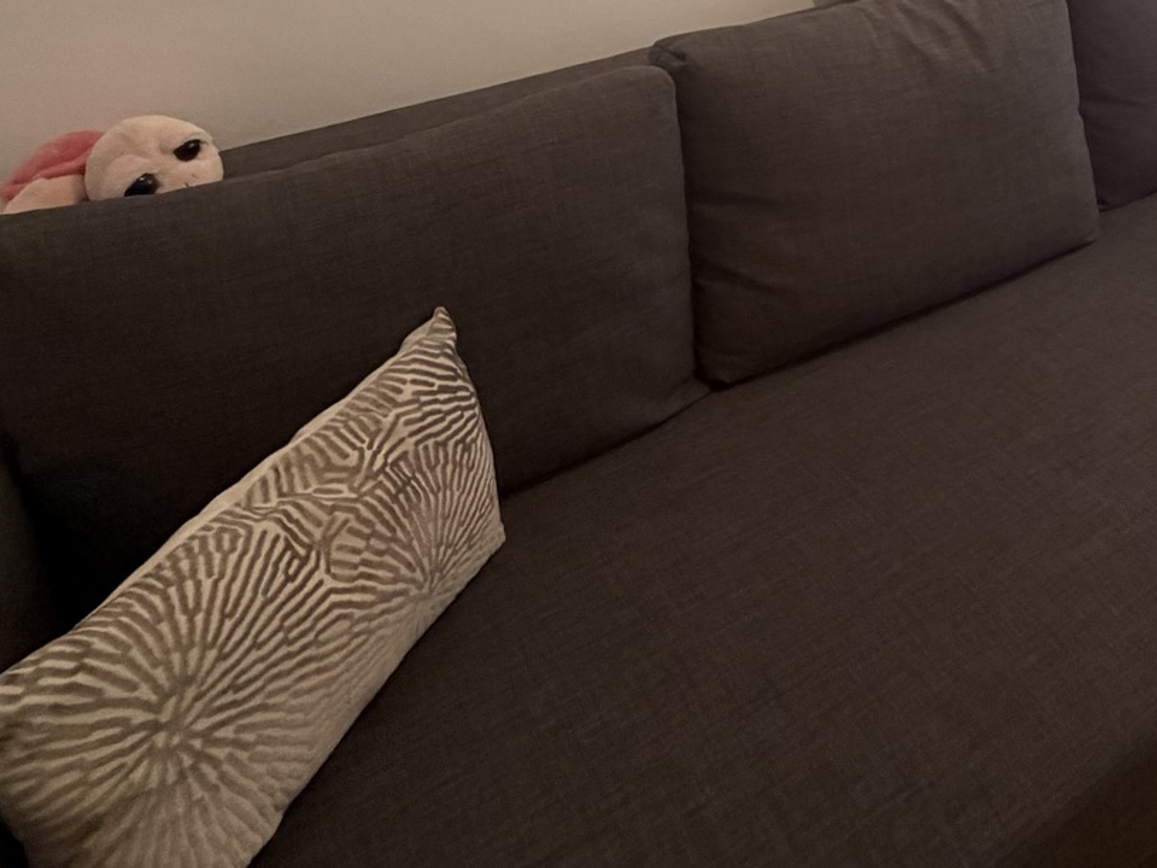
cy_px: -64
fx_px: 1103
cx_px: 926
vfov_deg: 36.9
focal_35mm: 33
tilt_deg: -14.1
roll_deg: +1.4
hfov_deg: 51.9
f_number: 2.2
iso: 320
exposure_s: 1/50
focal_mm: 2.22
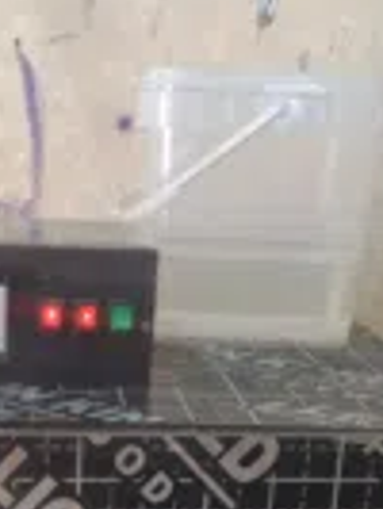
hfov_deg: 18.1
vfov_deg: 21.1
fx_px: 1193
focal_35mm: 81
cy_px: 719
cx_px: 73
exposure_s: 1/33
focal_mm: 4
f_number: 1.8
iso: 500
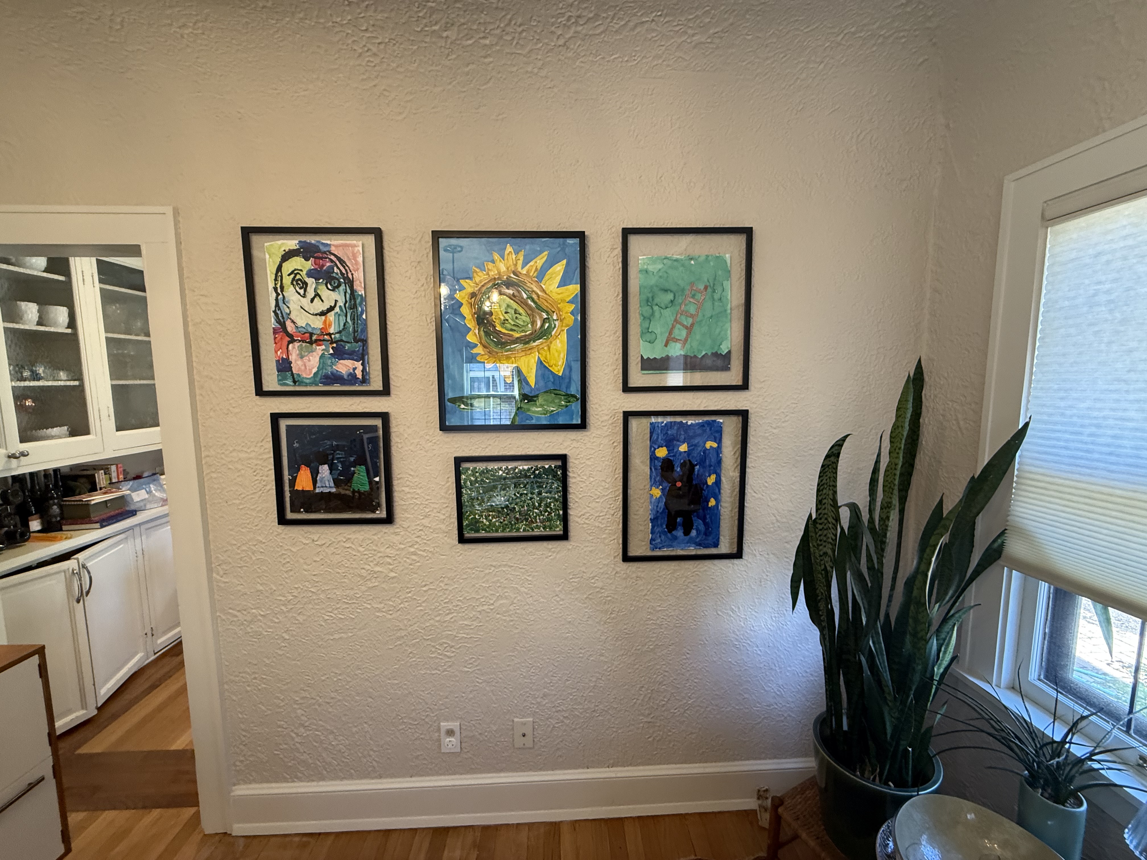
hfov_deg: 102.1
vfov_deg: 85.7
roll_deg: +0.5
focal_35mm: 14
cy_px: 430
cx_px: 574
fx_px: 464
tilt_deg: -5.8
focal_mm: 2.22
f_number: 2.2
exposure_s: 1/60
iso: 250
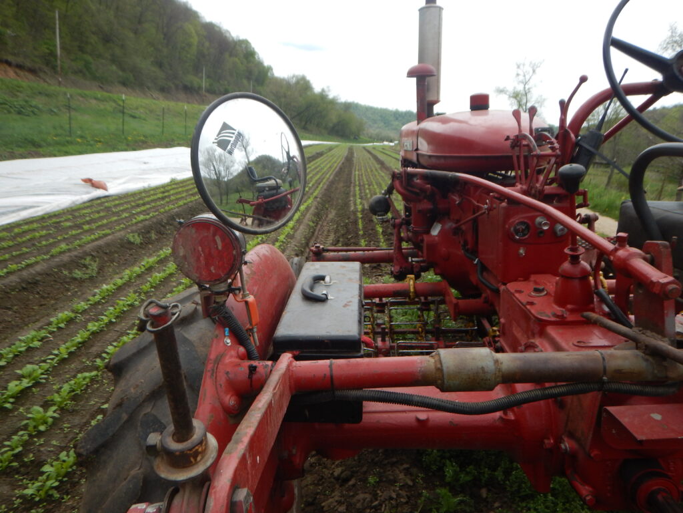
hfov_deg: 71.6
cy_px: 256
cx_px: 342
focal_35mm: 24
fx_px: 474
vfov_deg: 56.8
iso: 125
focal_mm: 4.3
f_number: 2.8
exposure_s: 1/1250
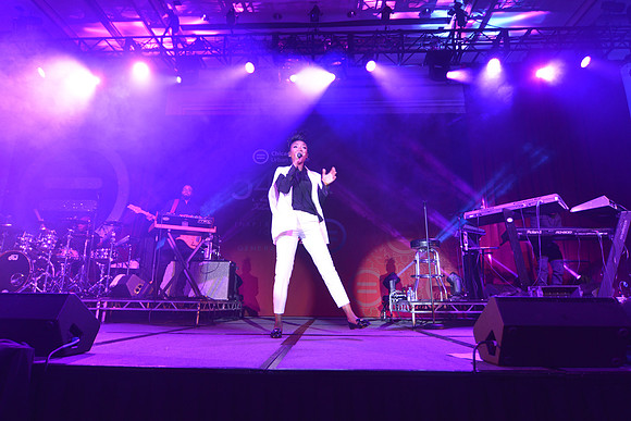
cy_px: 210
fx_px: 386
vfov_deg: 57.3
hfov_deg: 78.6
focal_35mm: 22
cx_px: 316
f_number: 5.6
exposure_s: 1/125
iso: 800
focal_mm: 22
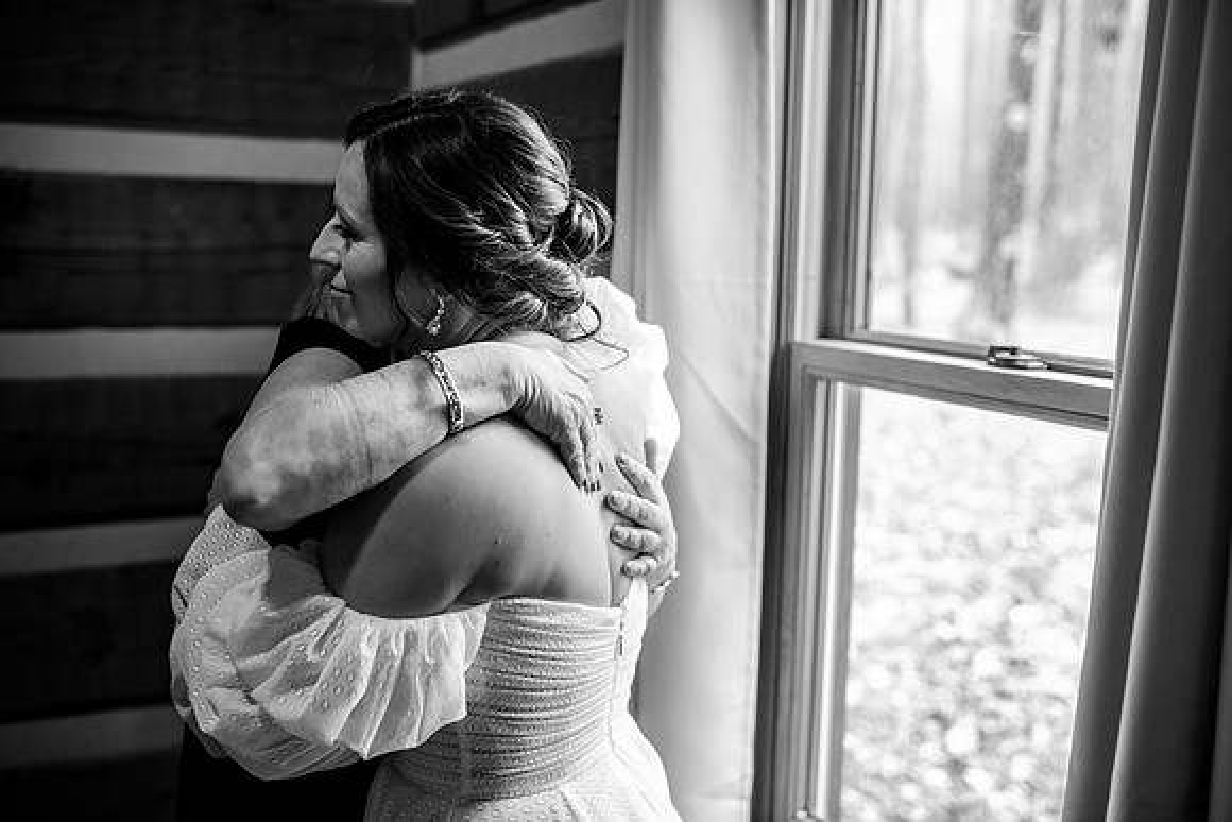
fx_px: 1198
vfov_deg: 37.9
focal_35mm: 35
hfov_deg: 54.4
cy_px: 411
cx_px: 616
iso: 800
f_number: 2.2
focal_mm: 35
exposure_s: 1/250
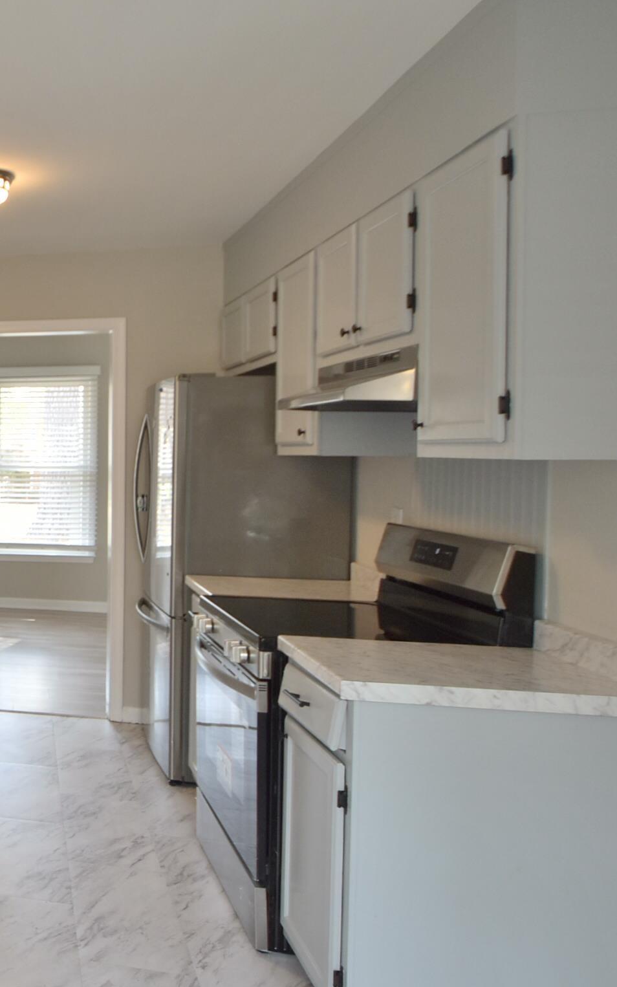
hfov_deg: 31.0
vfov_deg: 62.8
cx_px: -212
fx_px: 807
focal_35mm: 30
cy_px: 455
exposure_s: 1/200
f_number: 3.5
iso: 400
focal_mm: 10
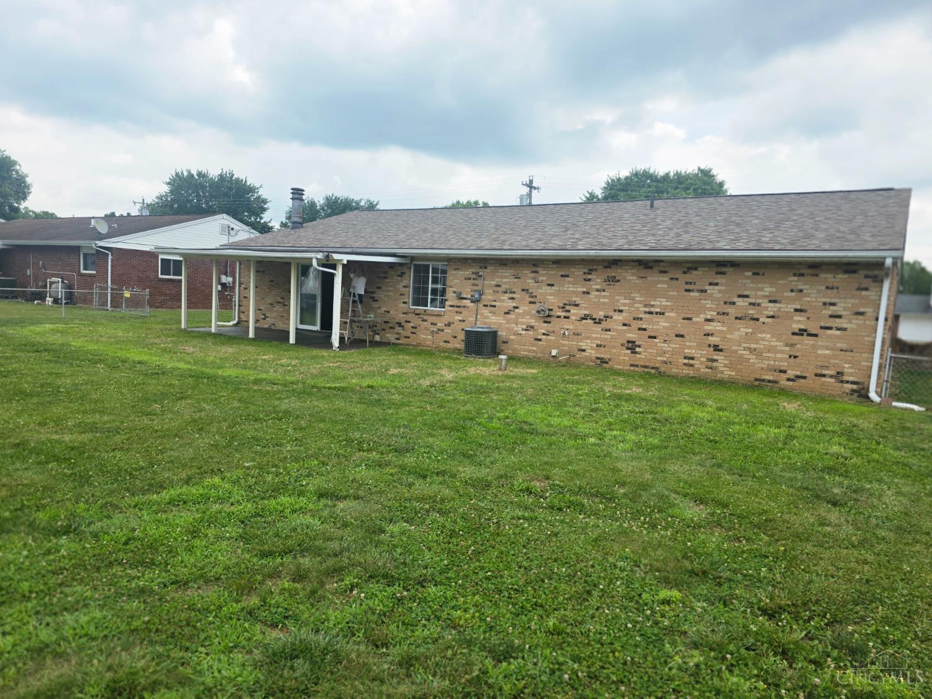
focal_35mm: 23
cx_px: 466
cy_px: 350
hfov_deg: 73.9
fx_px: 619
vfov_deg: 58.9
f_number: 1.7
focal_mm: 6.3
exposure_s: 1/3446
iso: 80
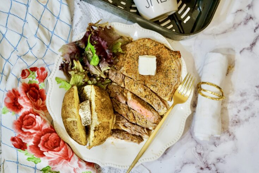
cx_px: 130
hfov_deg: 39.6
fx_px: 360
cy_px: 86
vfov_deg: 27.0
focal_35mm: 50
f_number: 4
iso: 1600
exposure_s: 1/60
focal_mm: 50
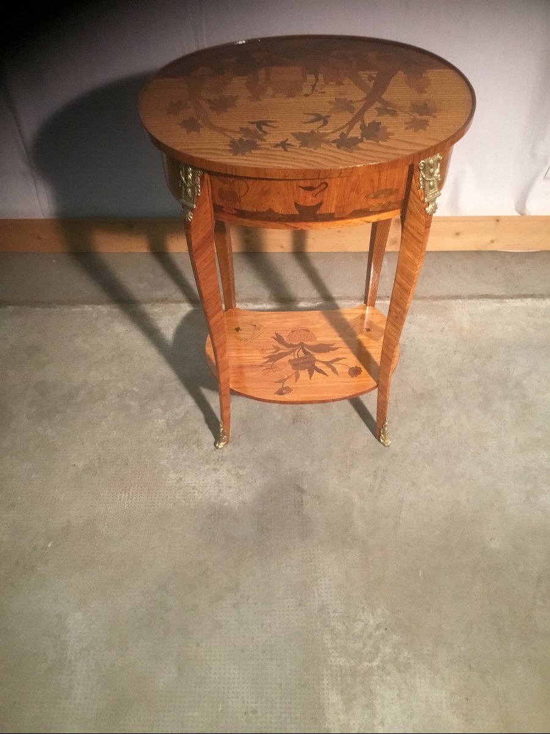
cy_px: 367
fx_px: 657
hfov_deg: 45.4
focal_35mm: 31
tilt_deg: -50.2
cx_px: 275
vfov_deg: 58.4
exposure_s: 1/33
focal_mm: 3.3
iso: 200
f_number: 2.4
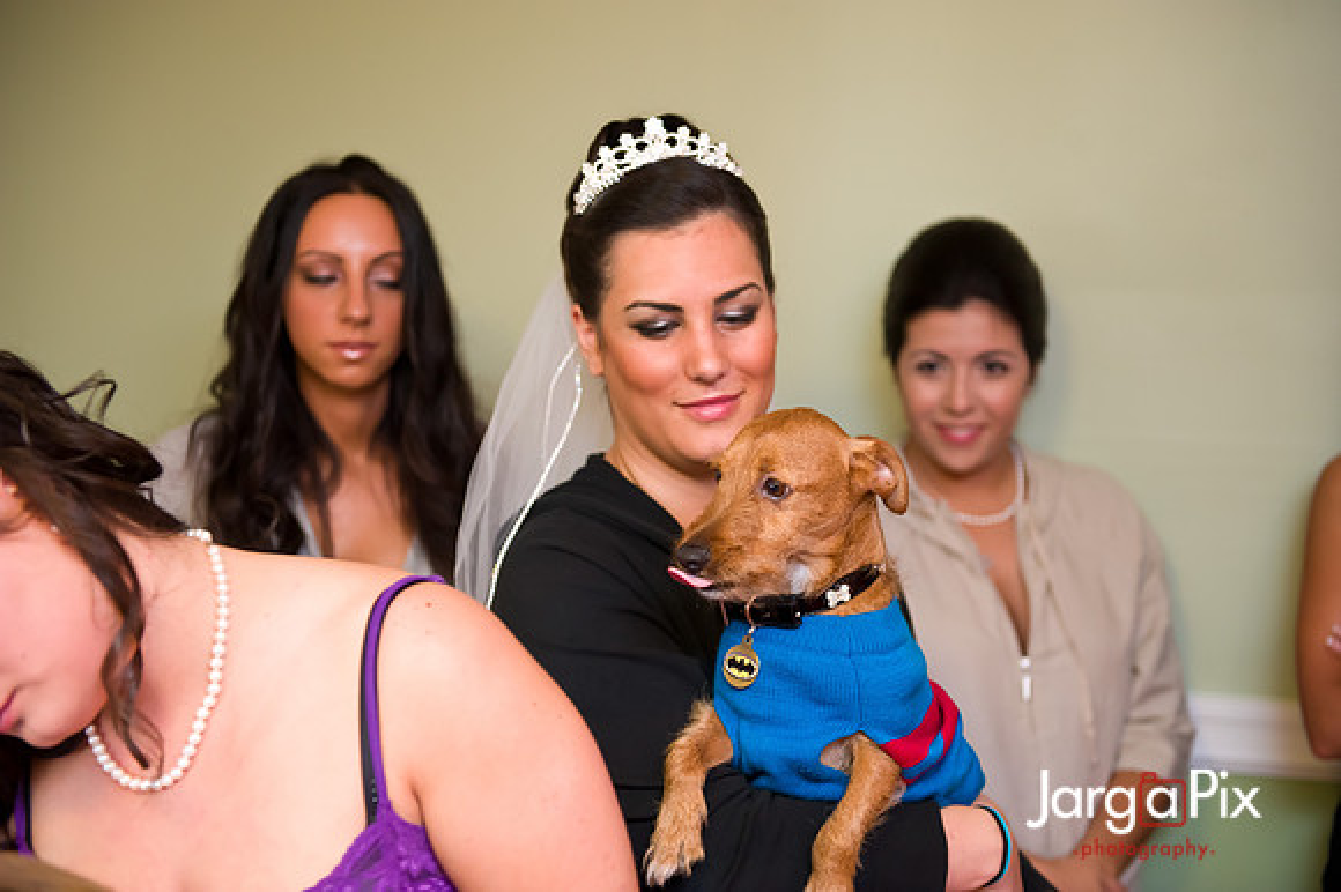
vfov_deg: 23.4
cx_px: 670
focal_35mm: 58
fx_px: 2159
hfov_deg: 34.5
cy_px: 446
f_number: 3.2
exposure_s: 1/125
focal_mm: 58
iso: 1600
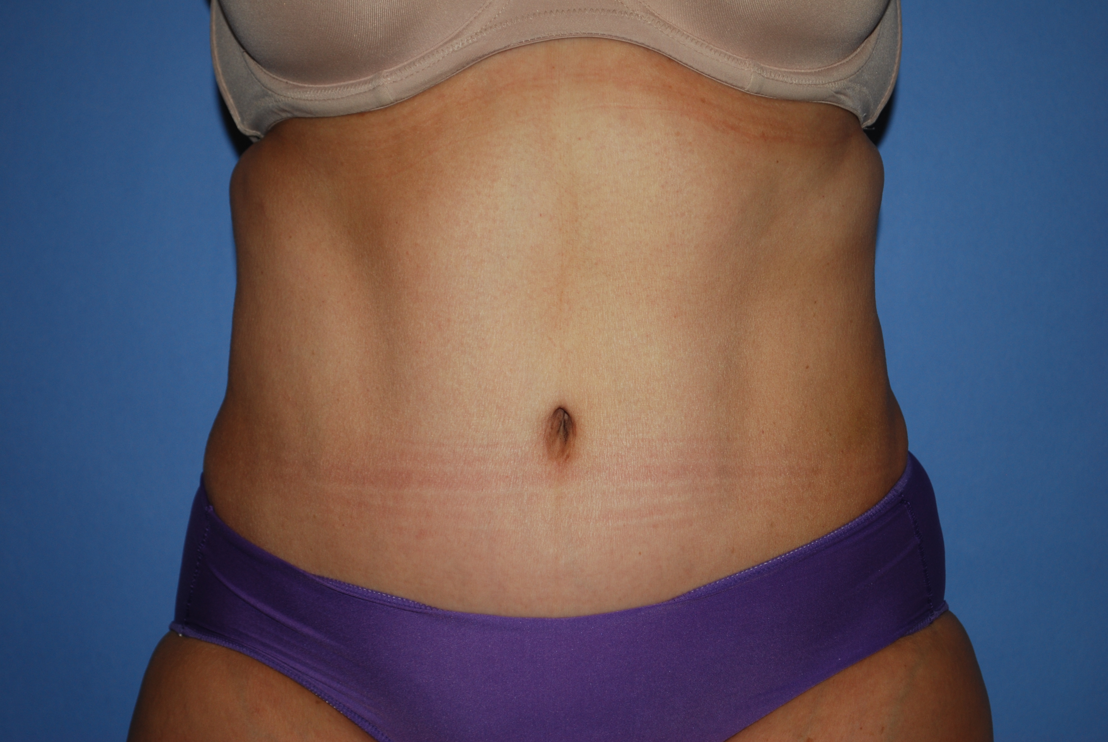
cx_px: 554
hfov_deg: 24.6
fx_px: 2542
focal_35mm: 82
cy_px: 371
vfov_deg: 16.6
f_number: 5.6
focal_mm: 55
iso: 200
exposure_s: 1/60
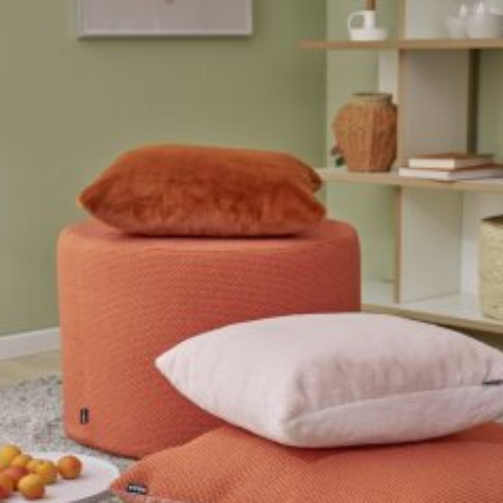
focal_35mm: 92
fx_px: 1512
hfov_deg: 18.9
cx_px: 258
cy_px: 320
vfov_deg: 18.8
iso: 640
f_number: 6.3
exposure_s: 1/100
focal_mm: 64
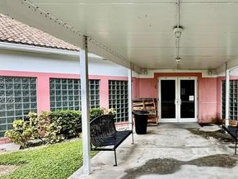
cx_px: 176
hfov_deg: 55.7
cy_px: 101
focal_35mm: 31
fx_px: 213
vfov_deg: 45.4
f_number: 2.2
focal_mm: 2.22
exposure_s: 1/303
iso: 40
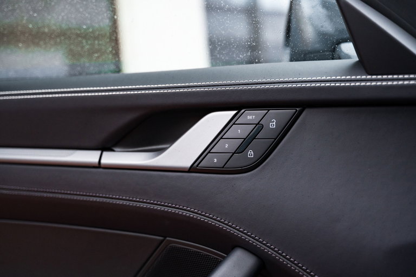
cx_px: 208
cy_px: 138
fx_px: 497
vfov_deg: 31.1
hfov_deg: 45.5
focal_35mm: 43
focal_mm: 43
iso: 1250
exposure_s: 1/160
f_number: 2.8
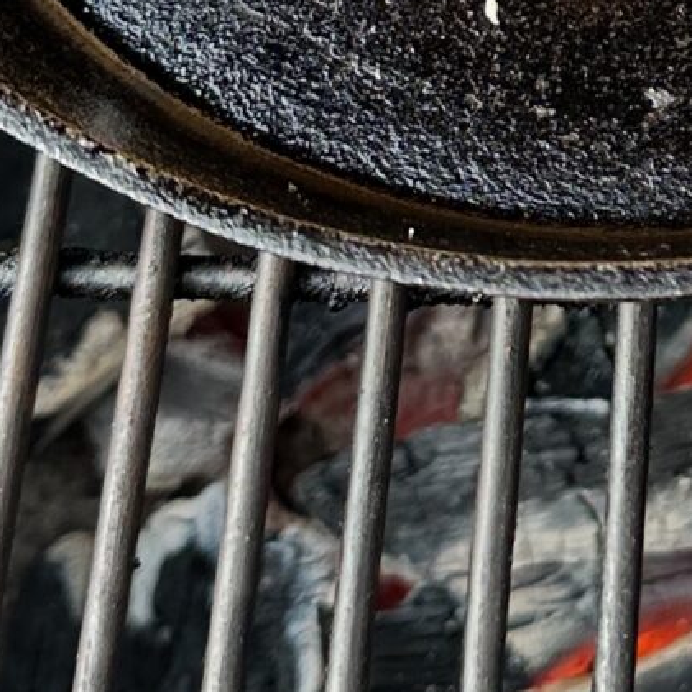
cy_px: -500
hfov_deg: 13.2
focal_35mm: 129
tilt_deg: -58.8
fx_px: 2918
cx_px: 805
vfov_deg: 12.5
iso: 80
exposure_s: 1/406
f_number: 1.78
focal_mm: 6.86
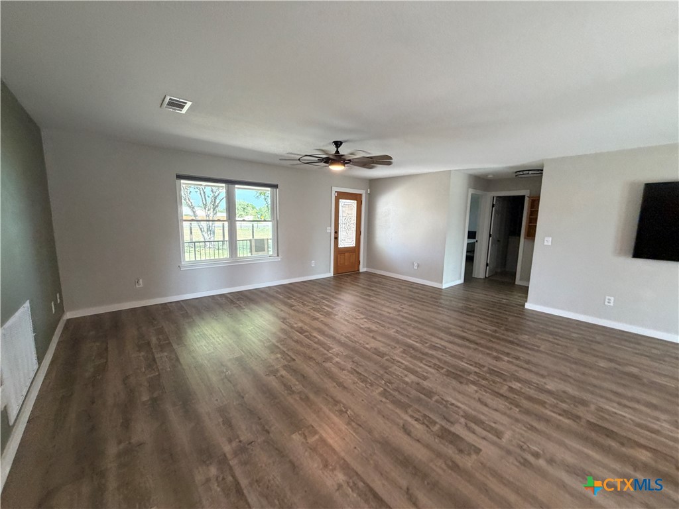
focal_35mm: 14
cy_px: 254
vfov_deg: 85.7
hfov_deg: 102.1
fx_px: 275
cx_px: 340
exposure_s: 1/60
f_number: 2.2
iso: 250
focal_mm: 2.22
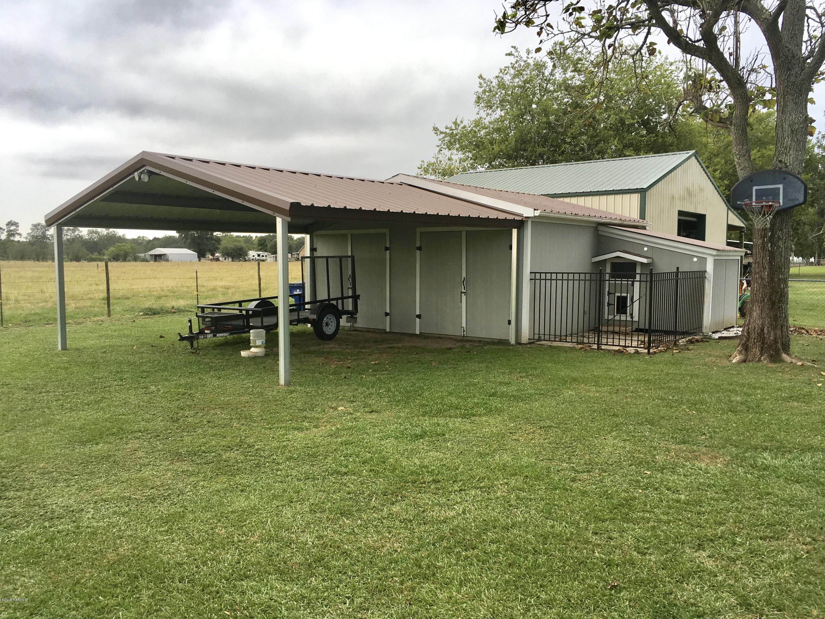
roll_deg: -0.4
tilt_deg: -3.4
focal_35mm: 29
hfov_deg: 61.7
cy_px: 310
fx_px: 691
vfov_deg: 48.2
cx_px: 412
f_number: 2.2
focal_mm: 4.15
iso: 25
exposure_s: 1/120
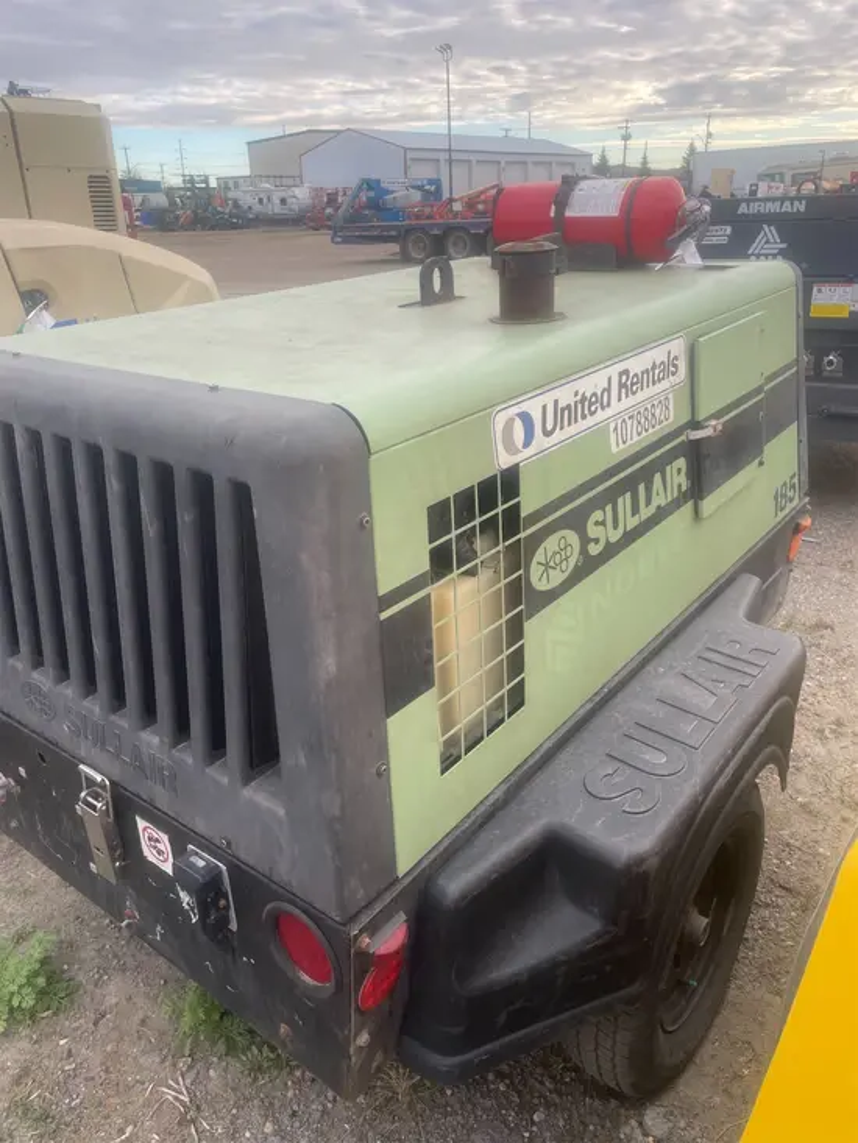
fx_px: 859
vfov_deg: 67.3
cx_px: 429
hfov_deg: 53.1
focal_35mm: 26
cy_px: 572
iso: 32
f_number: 1.6
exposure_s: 1/410
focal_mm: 4.2
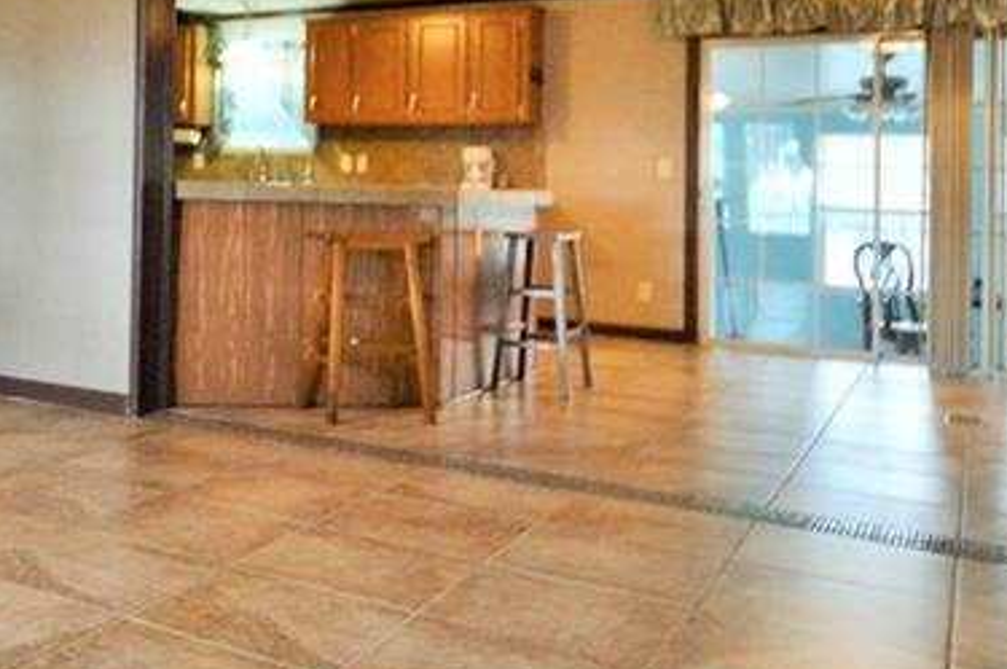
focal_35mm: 41
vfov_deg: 31.5
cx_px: -156
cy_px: 116
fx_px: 1145
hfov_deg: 37.7
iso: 800
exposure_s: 1/80
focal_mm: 10
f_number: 3.5
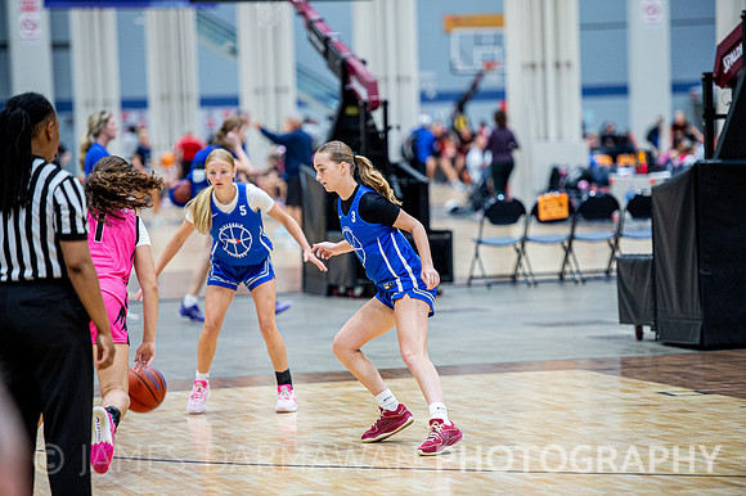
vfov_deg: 7.8
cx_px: 373
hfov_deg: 11.8
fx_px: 3624
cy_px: 248
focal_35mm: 175
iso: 2000
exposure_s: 1/320
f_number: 2.8
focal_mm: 175
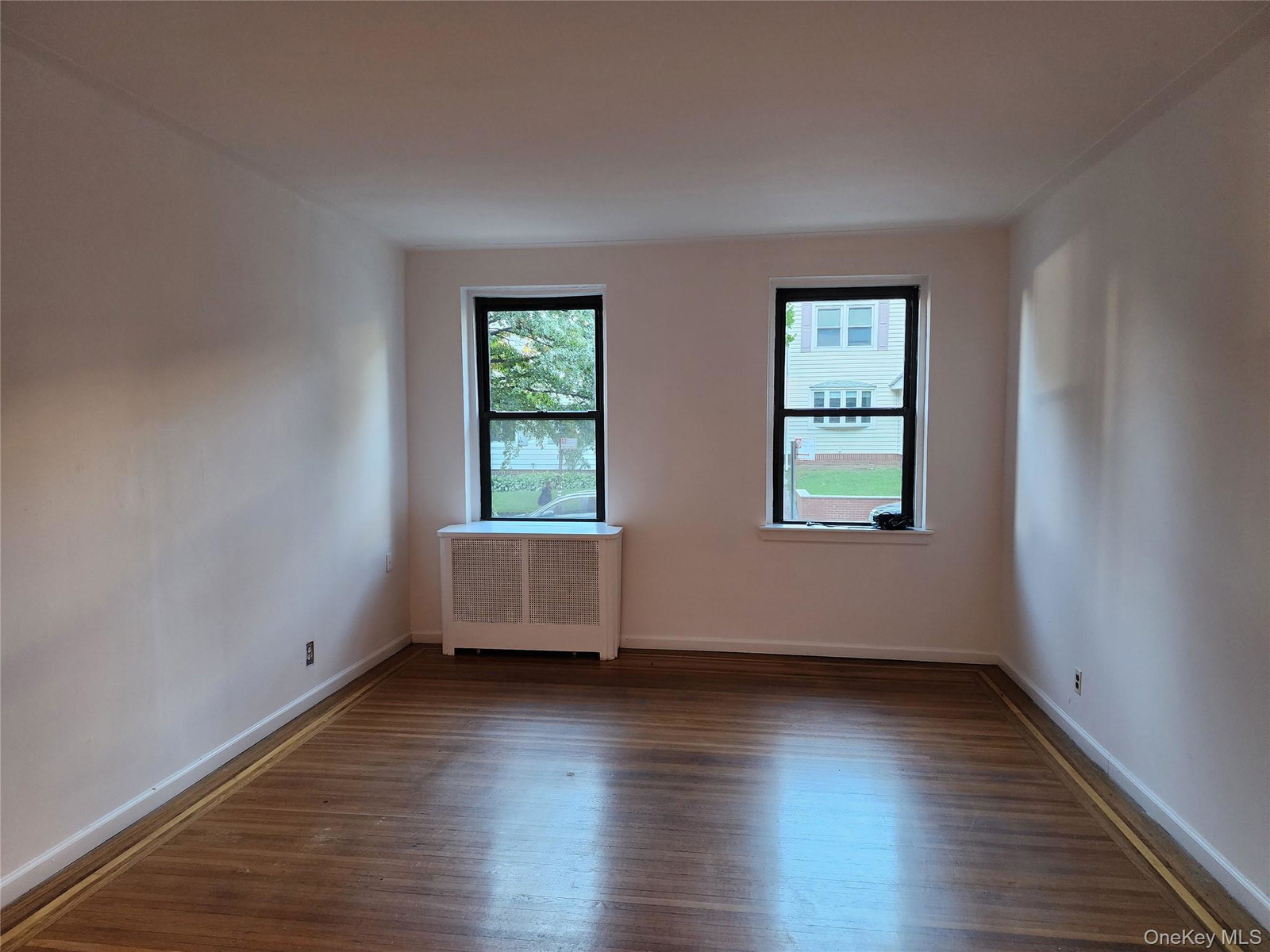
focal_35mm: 23
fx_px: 844
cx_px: 635
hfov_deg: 73.9
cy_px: 476
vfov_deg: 58.9
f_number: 1.8
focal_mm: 6.4
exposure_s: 1/120
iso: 400
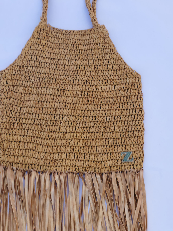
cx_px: 100
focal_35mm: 110
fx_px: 733
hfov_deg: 13.5
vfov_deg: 17.8
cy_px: 70
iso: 200
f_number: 10
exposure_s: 1/125
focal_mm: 84.8
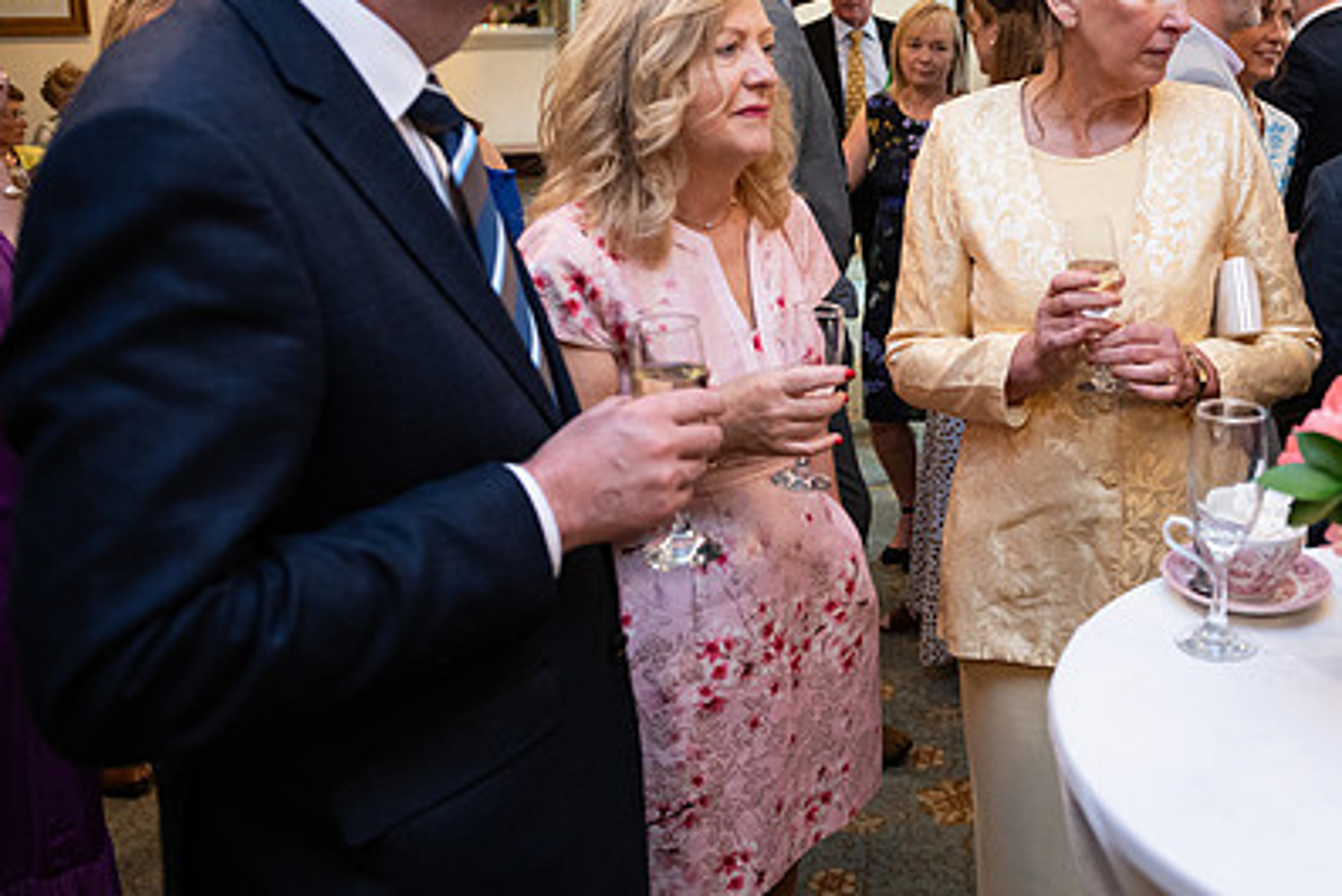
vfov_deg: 34.8
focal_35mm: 38
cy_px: 306
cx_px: 923
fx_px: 1417
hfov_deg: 49.6
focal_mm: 26
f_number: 3.5
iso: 800
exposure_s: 1/160
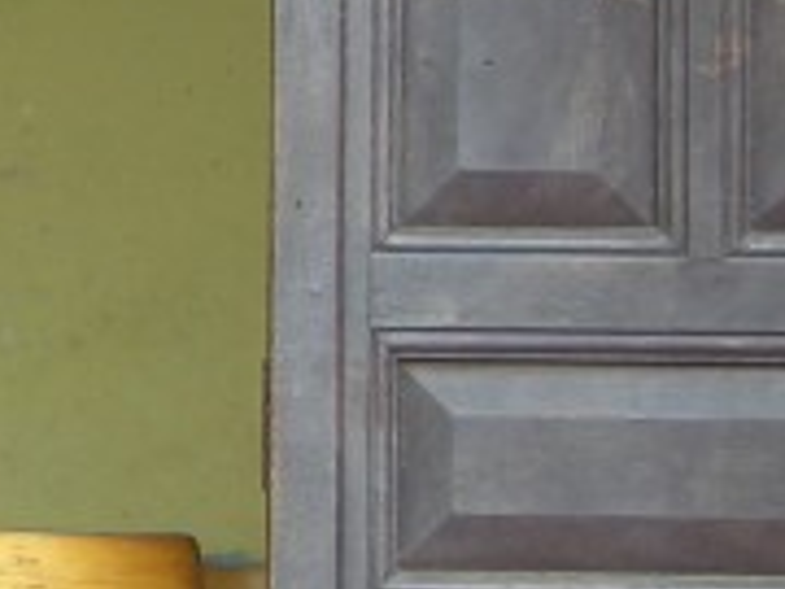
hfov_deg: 4.9
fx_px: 9048
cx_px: -855
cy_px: 13
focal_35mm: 399
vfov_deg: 3.7
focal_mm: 17.8
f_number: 3.3
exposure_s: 1/54.5
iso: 50
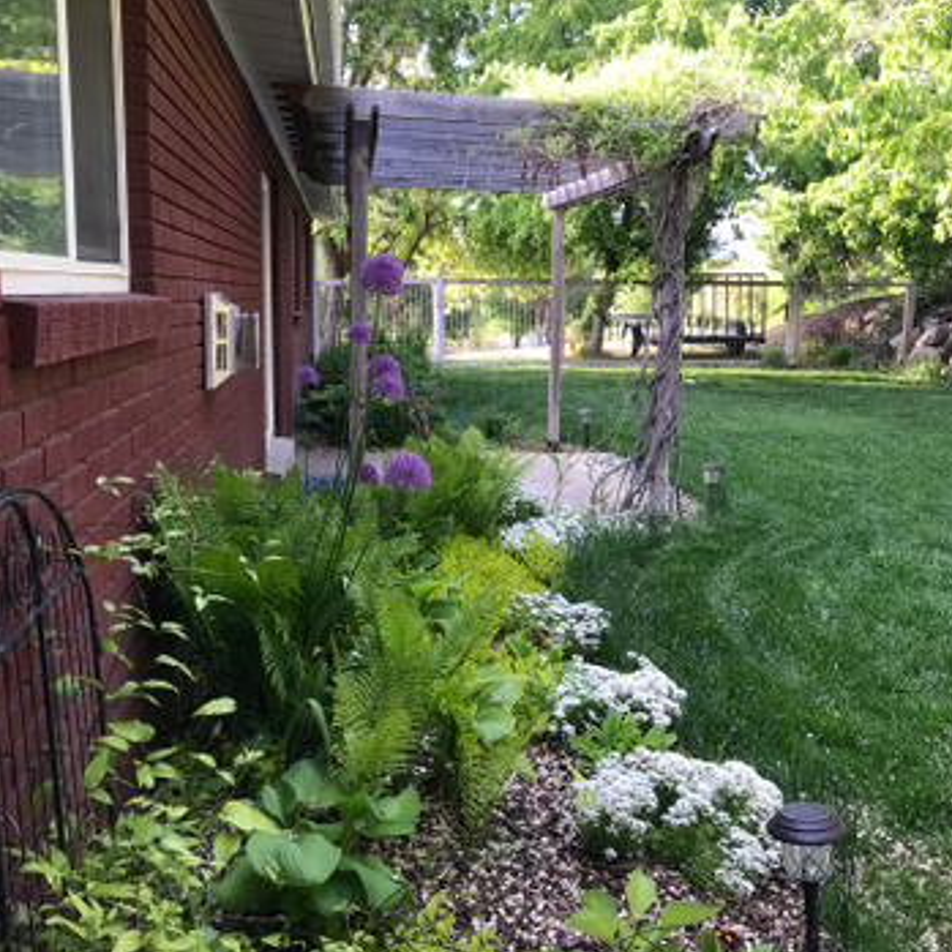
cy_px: 477
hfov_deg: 48.4
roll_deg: -0.7
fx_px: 1058
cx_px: 488
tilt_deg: -7.6
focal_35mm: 34
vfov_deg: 48.5
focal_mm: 3.99
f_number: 1.8
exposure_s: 1/60
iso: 25
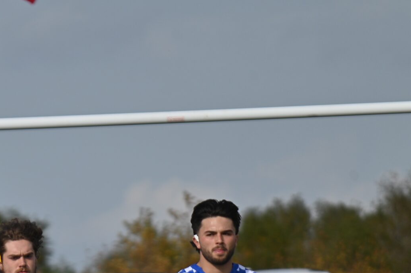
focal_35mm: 597
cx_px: -1
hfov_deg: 3.5
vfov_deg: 2.3
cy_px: 320
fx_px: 6812
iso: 100
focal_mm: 240
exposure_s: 1/1250
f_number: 5.6
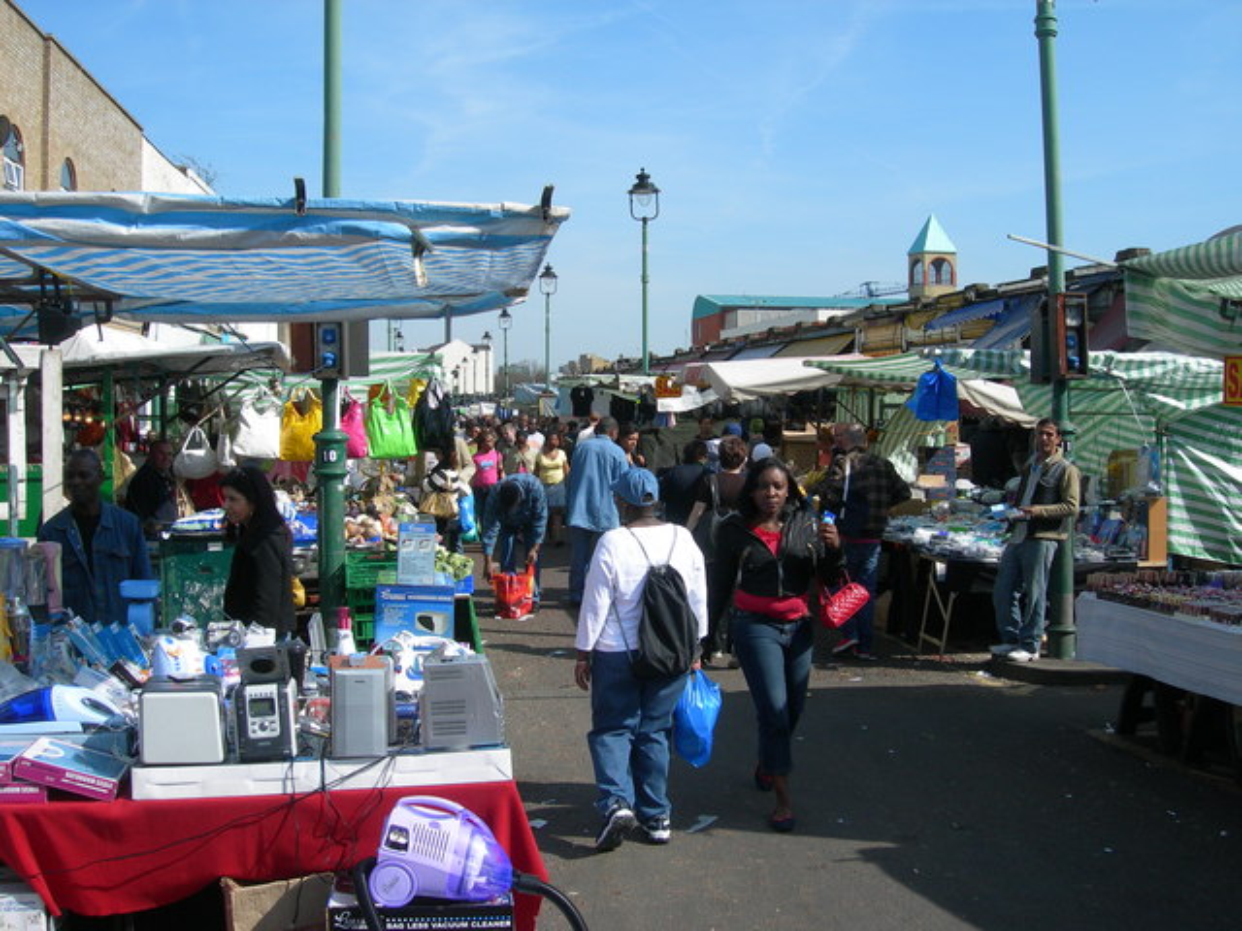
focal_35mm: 38
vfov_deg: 37.7
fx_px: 1363
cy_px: 466
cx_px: 621
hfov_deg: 49.0
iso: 50
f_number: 4.8
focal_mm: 7.8
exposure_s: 1/416
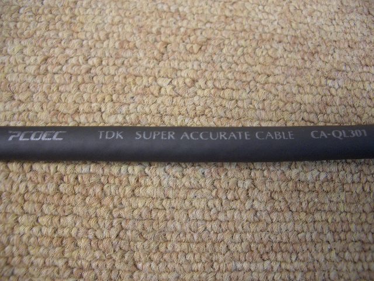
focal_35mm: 35
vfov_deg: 40.7
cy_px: 140
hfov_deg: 52.6
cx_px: 187
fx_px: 378
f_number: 2.6
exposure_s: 1/8
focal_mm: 5.8
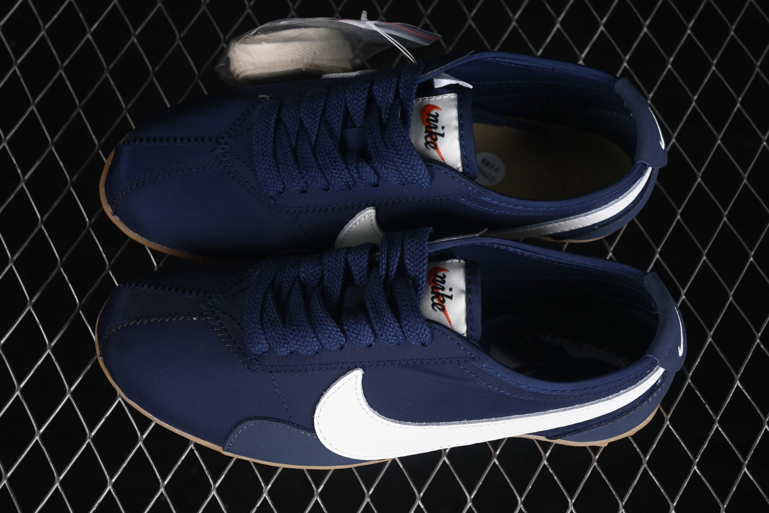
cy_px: 256
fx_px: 1602
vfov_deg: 18.2
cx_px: 384
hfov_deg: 27.0
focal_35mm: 75
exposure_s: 1/60
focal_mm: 50
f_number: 6.3
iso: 160
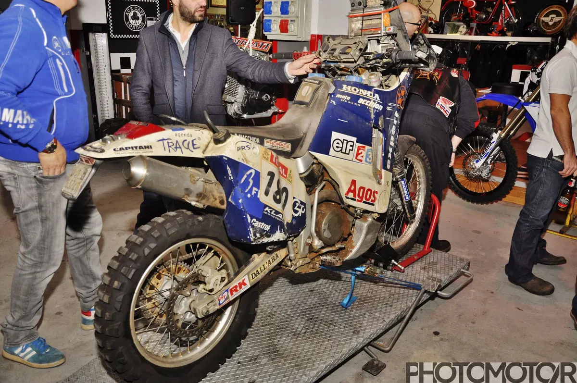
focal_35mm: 32
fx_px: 504
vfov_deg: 41.6
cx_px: 288
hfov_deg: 59.6
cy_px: 192
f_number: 4
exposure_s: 1/60
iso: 200
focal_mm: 21
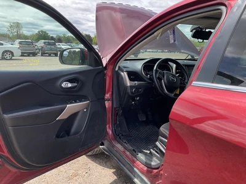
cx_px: 123
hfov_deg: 61.7
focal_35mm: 29
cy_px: 92
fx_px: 206
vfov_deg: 48.2
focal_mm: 3
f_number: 1.8
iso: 25
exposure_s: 1/580
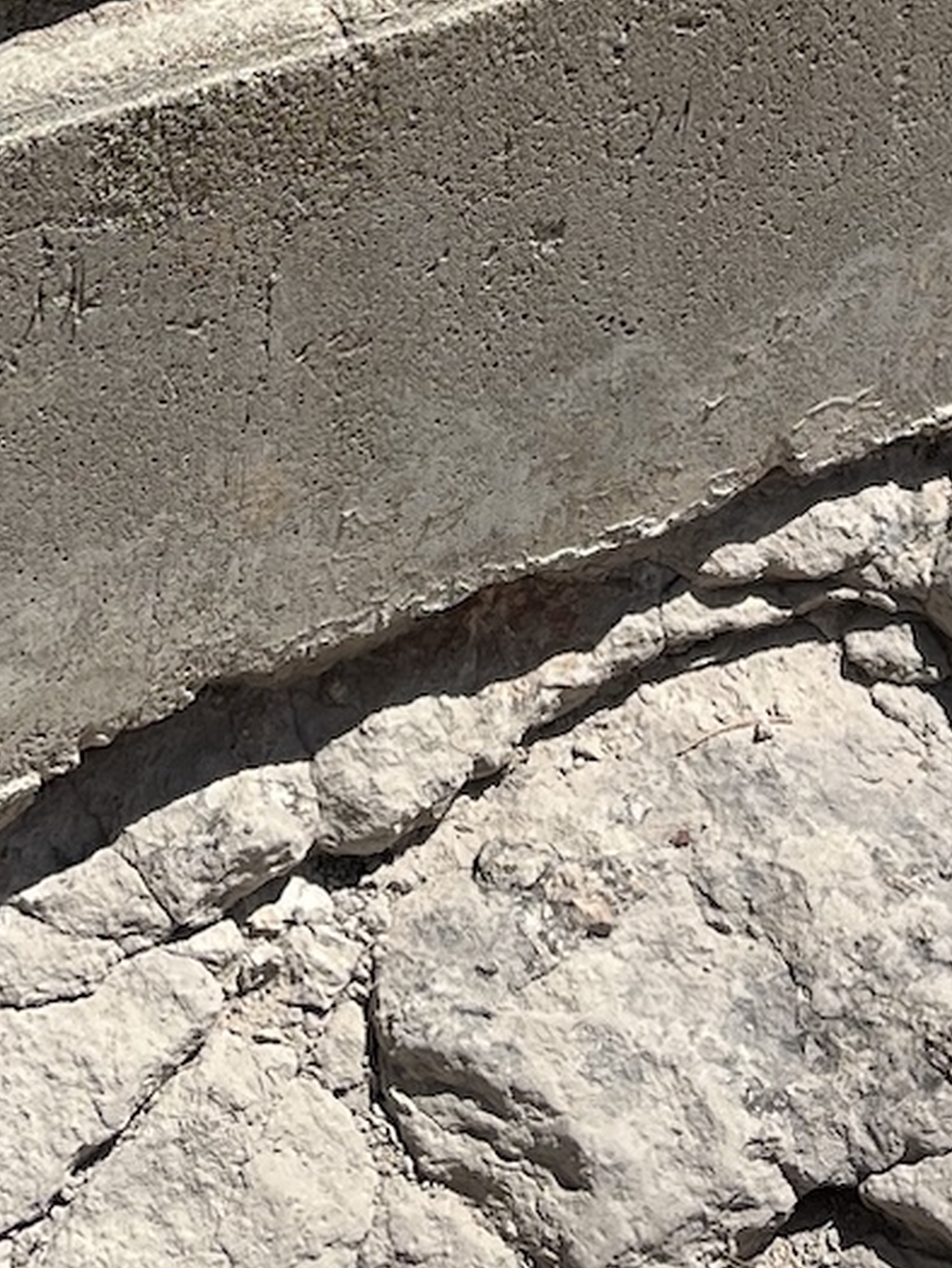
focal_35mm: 99
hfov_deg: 14.8
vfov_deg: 17.6
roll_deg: -4.2
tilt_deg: -20.6
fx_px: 3629
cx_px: 800
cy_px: -684
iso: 50
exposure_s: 1/2899
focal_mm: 5.1
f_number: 1.6
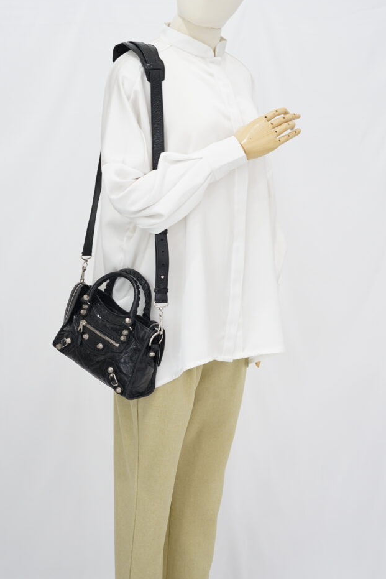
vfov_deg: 36.2
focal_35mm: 55
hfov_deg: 24.6
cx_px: 182
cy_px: 266
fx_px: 884
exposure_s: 1/10
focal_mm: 50
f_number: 6.3
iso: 640
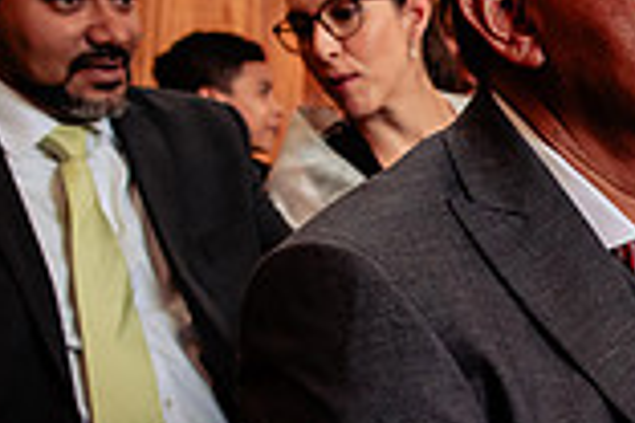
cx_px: 867
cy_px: 425
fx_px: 1834
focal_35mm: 104
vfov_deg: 13.0
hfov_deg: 18.1
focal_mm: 28
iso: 1600
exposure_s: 1/125
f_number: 4.5
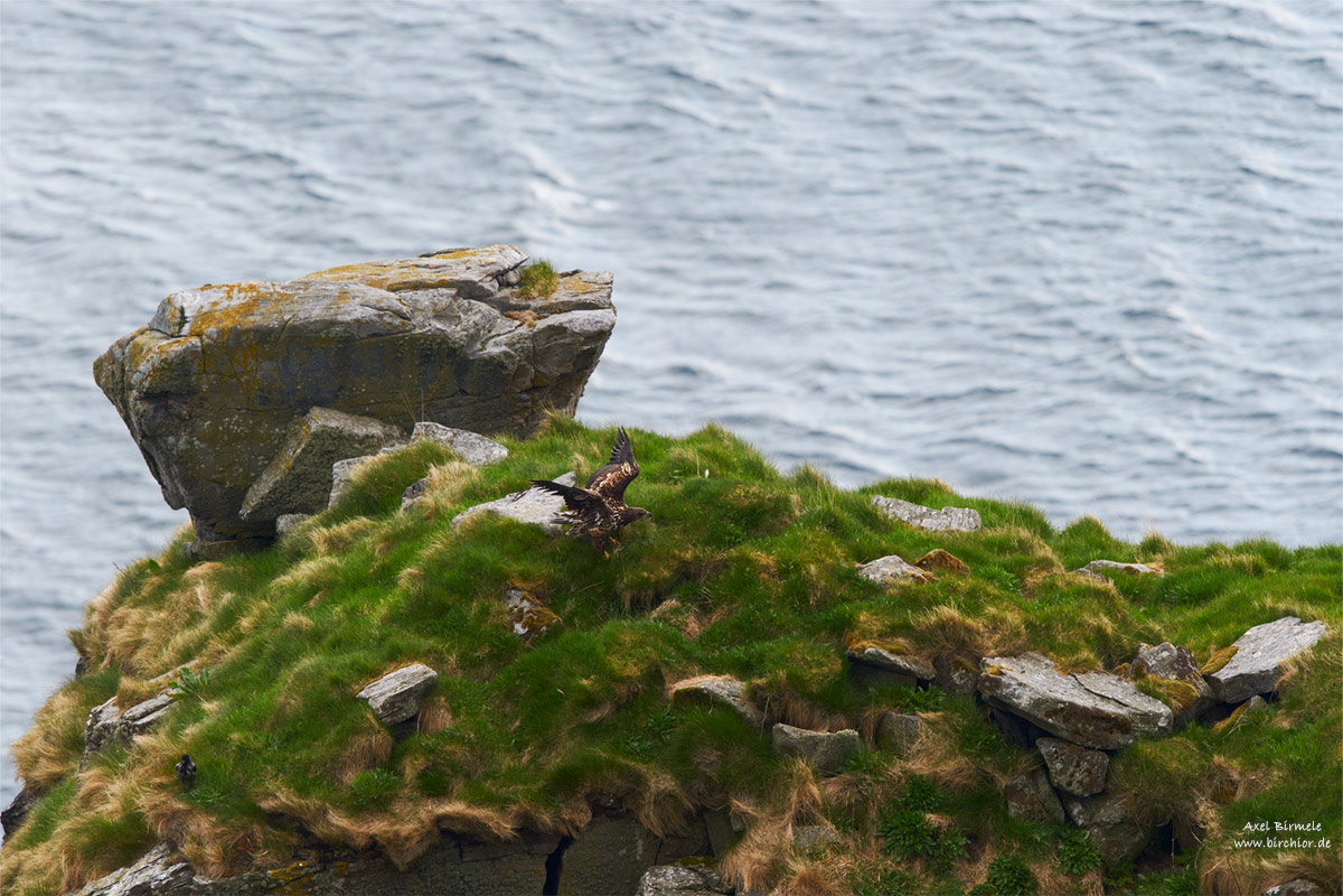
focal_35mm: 600
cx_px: 672
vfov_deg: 2.3
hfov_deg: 3.4
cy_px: 448
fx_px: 22382
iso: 720
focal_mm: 600
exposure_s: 1/1000
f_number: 5.6
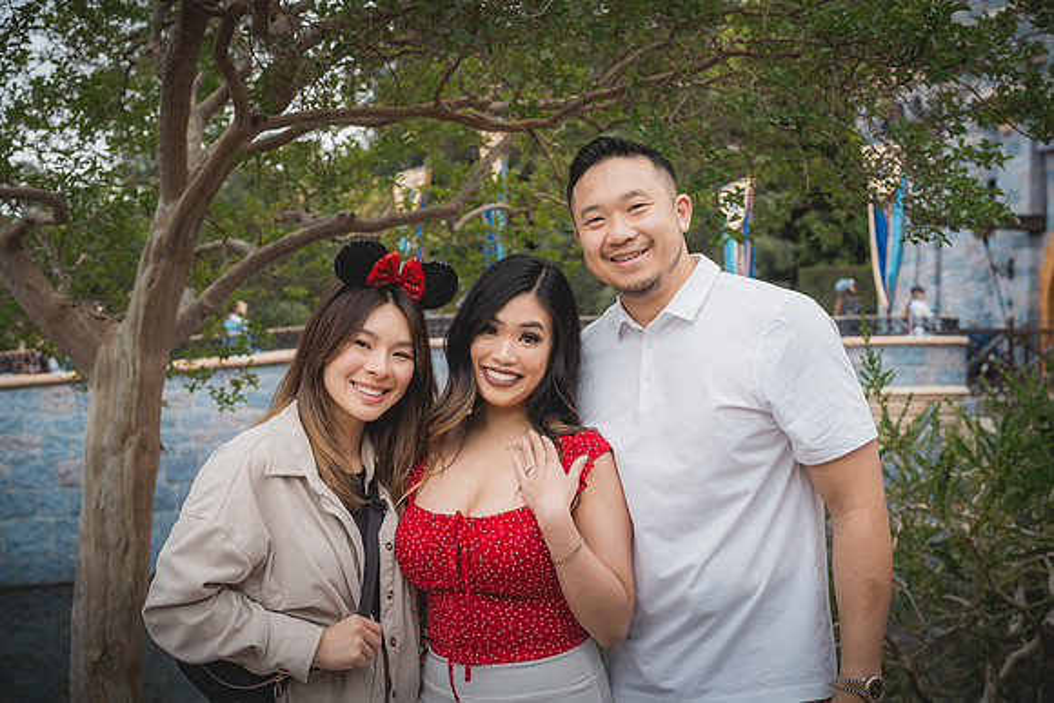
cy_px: 352
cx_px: 527
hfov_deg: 39.6
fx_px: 1464
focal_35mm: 50
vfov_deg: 27.0
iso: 250
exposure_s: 1/160
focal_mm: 50
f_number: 4.5
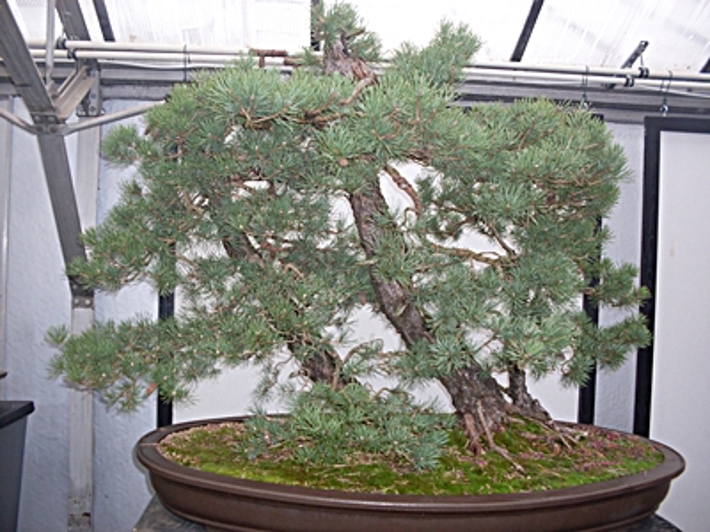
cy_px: 266
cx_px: 355
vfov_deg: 37.7
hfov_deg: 49.0
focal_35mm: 38
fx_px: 779
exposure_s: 1/45
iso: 100
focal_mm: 6.3
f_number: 2.8
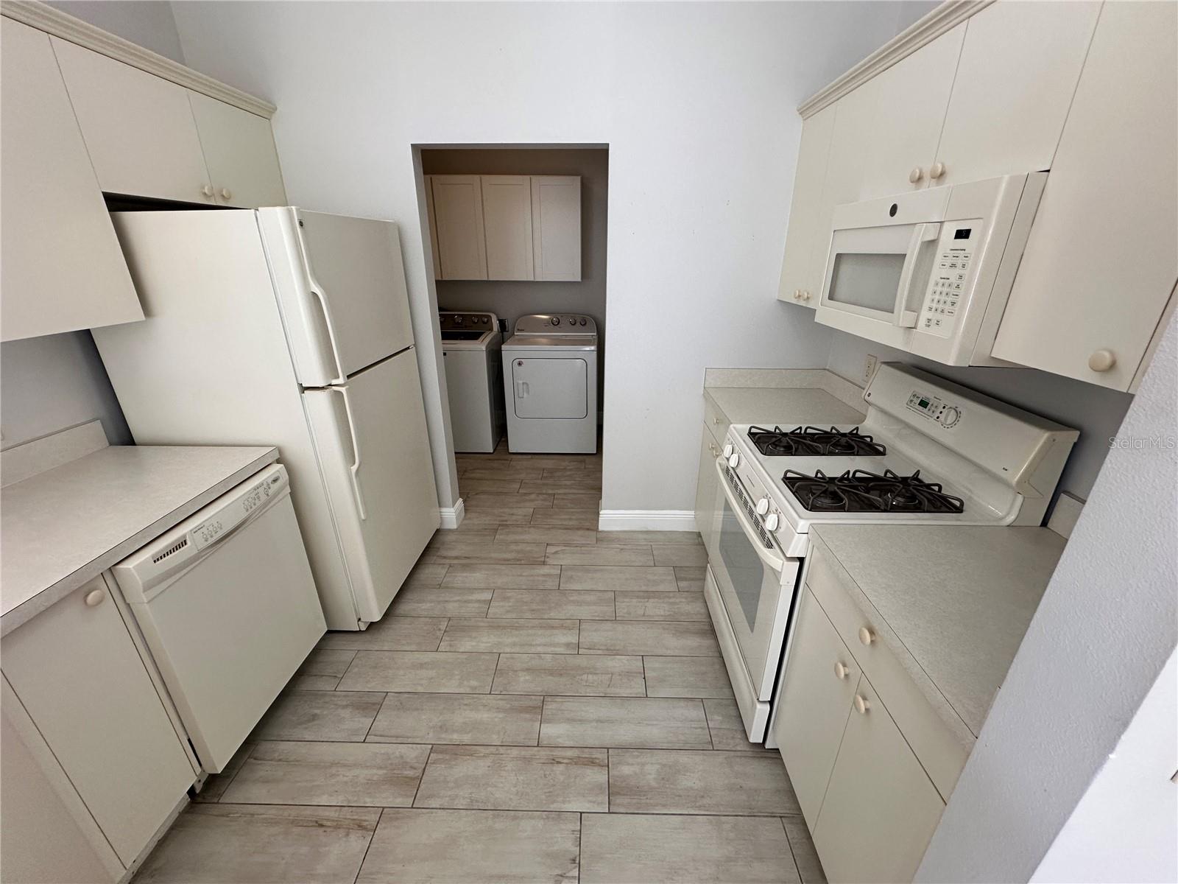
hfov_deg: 102.1
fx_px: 476
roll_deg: +0.8
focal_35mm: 14
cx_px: 589
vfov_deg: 85.7
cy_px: 442
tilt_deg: -21.6
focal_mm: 2.22
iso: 160
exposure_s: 1/120
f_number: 2.2
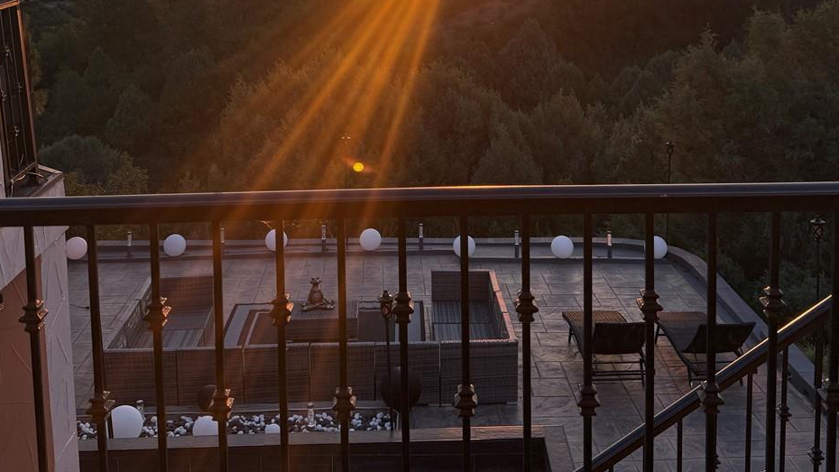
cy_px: 31
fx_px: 1001
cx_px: 409
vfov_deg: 25.5
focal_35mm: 45
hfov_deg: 45.5
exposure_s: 1/654
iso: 80
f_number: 1.78
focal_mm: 6.76
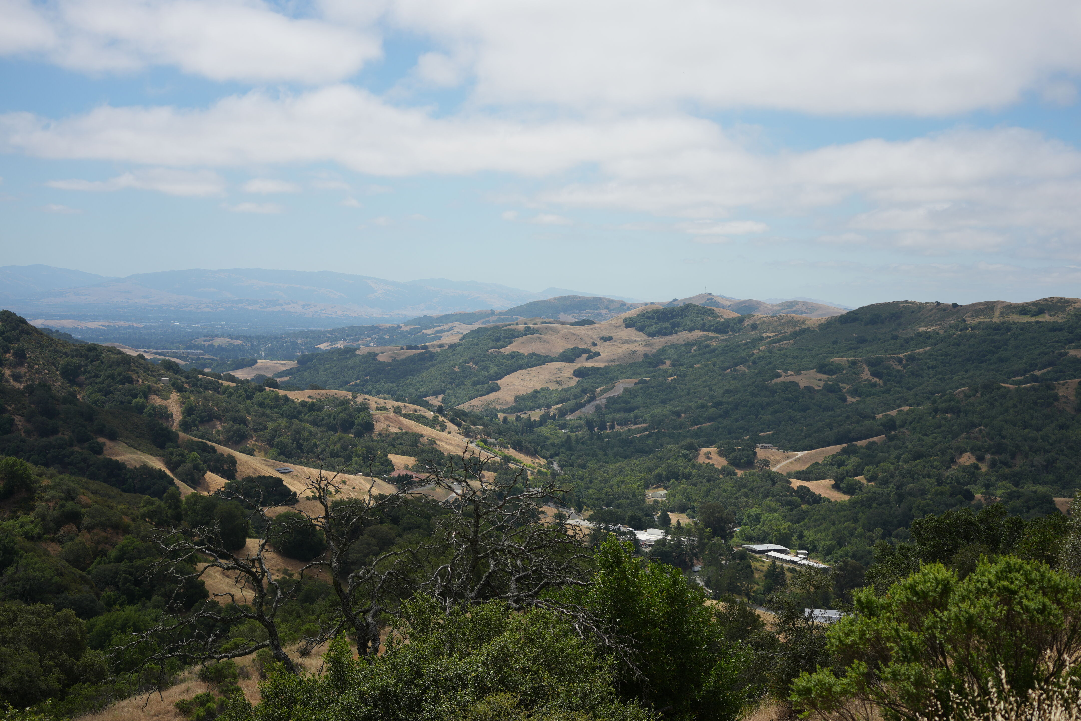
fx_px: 1651
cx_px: 540
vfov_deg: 24.6
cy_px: 360
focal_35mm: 55
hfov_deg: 36.2
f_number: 4.5
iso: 125
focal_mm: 55
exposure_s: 1/1250
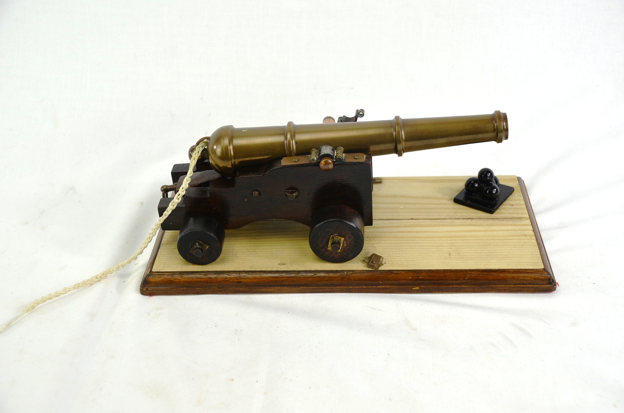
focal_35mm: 48
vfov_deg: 28.0
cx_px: 312
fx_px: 830
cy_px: 206
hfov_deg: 41.2
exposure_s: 1/125
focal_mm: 32
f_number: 5.6
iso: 250
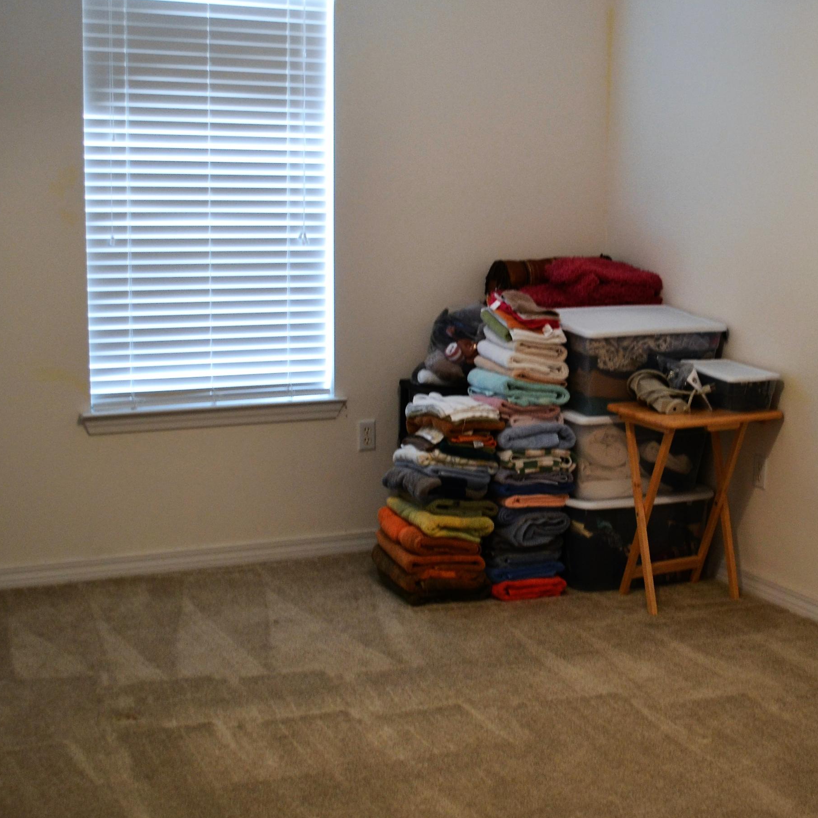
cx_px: 552
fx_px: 1470
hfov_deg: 30.8
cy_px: 399
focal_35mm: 55
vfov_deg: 31.1
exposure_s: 1/60
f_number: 4.2
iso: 800
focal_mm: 26
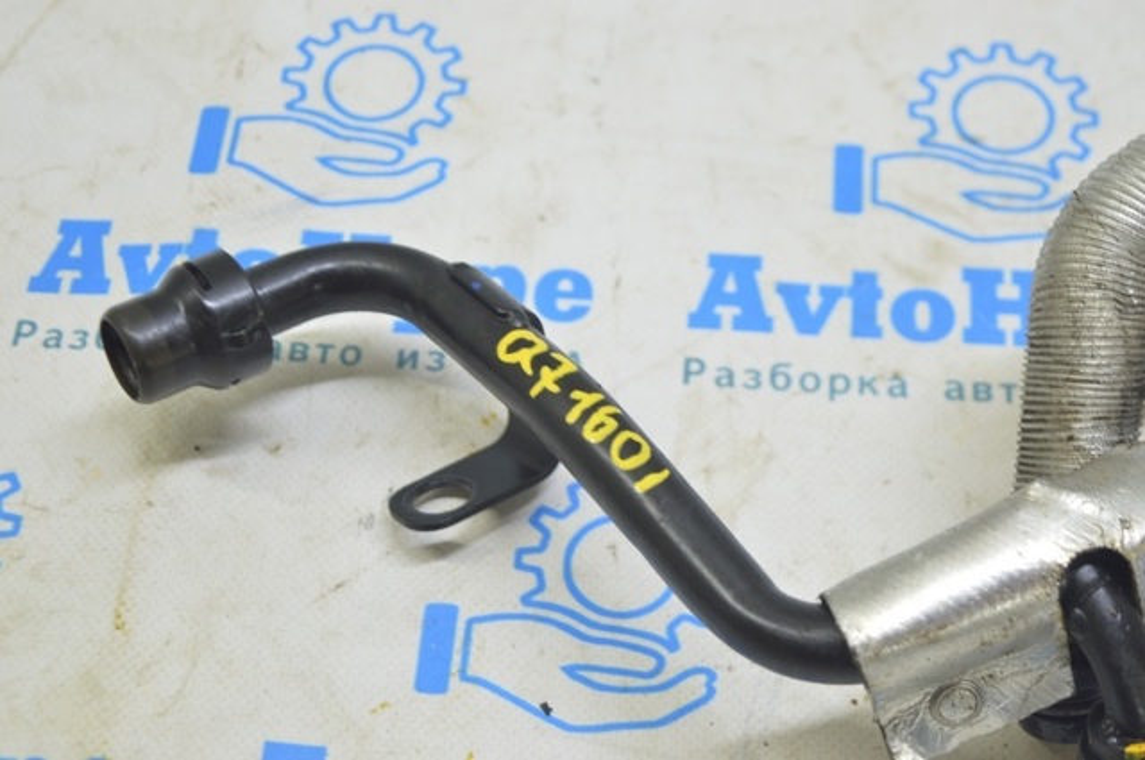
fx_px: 2192
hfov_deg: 29.3
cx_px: 572
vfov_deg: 19.7
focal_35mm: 69
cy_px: 380
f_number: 5.6
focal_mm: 46
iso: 400
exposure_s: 1/20
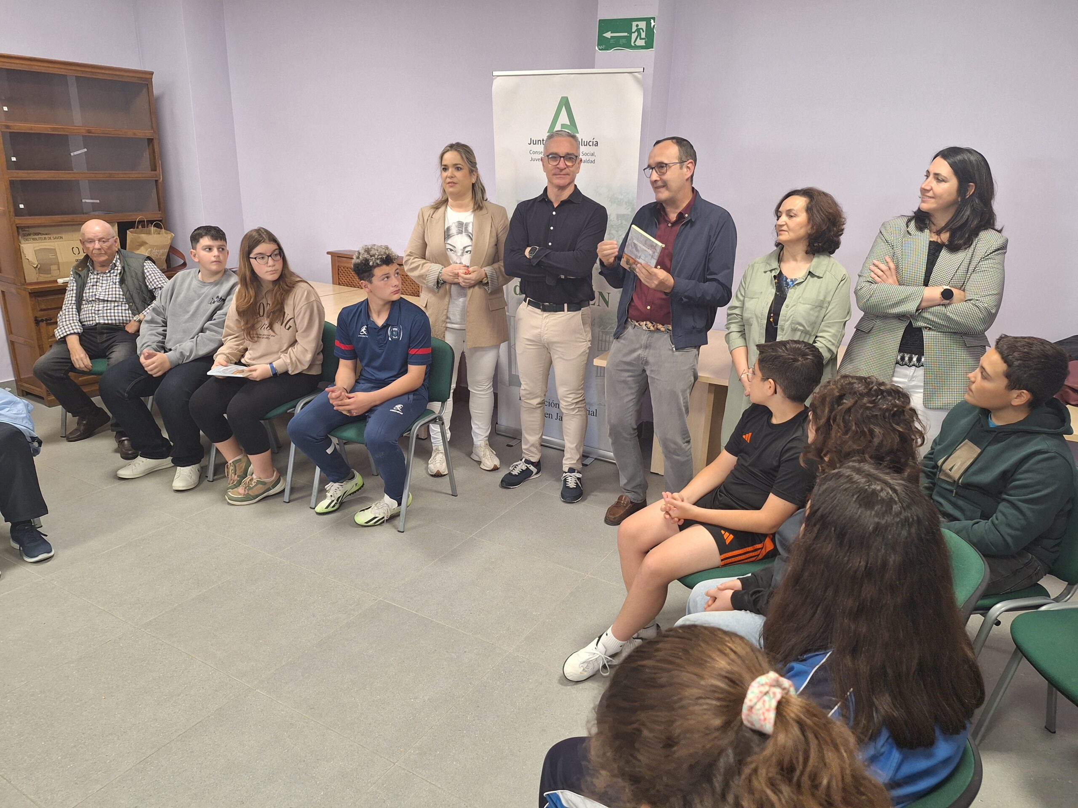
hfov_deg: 73.9
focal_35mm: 23
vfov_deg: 58.9
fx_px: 716
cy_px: 404
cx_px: 539
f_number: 1.8
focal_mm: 5.54
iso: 250
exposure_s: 1/50
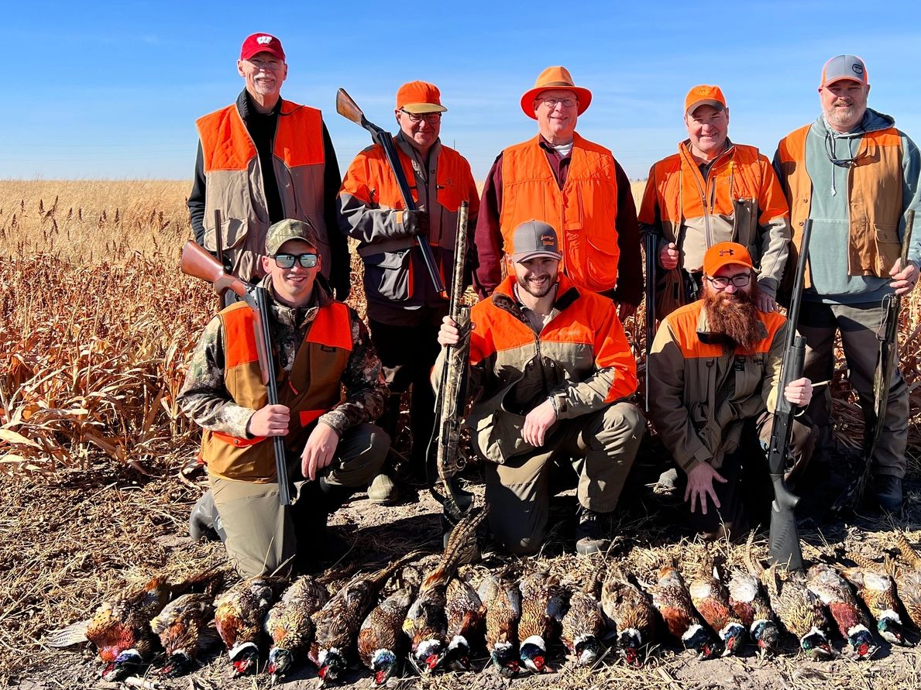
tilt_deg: -6.7
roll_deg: +0.3
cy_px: 307
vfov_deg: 40.6
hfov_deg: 52.4
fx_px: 931
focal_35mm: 35
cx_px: 538
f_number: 1.5
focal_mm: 5.7
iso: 50
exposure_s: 1/4444
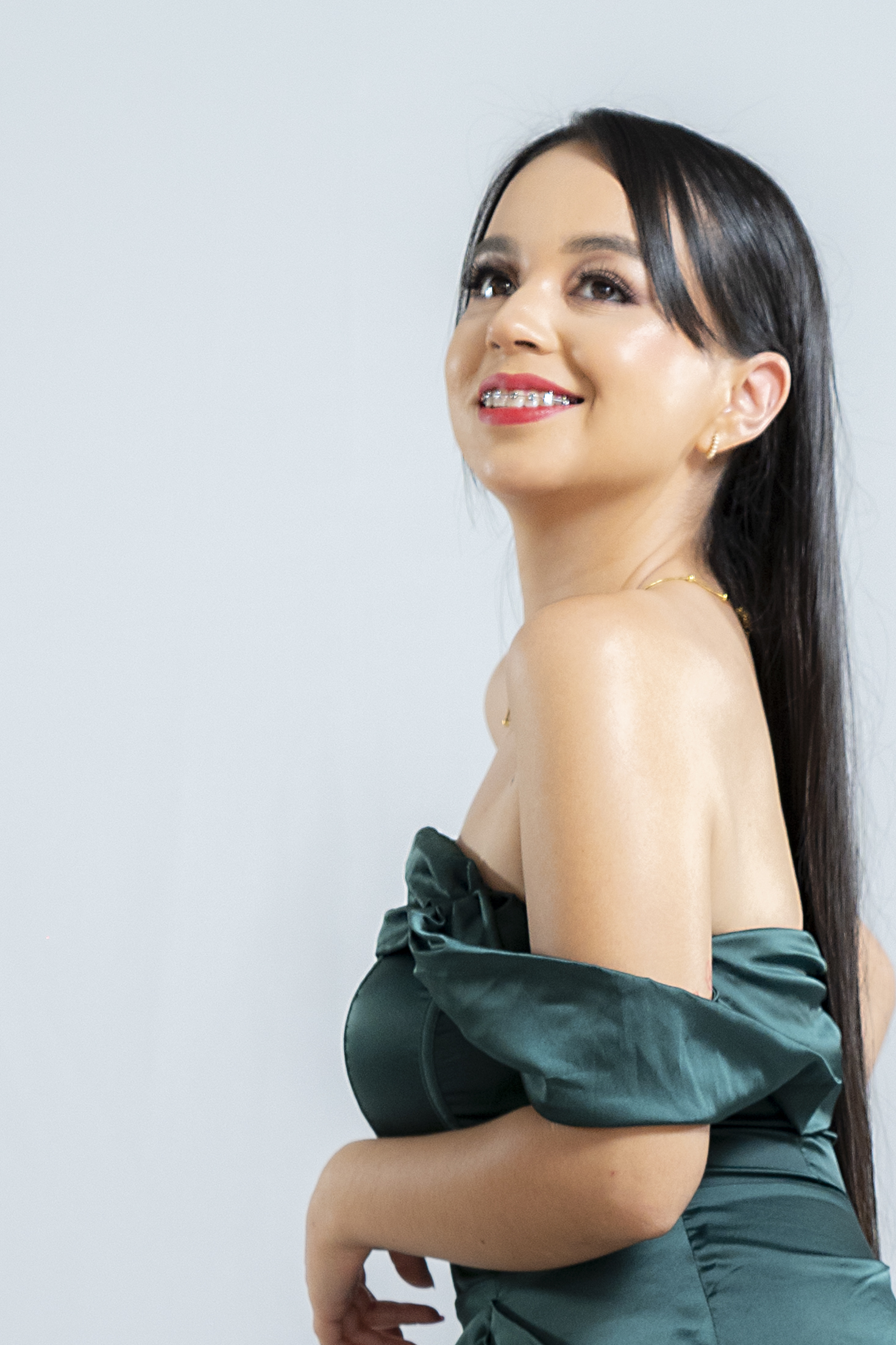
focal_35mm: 185
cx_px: 576
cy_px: 1671
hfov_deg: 7.4
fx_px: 6906
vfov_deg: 10.9
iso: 800
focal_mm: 68
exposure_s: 1/80
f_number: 5
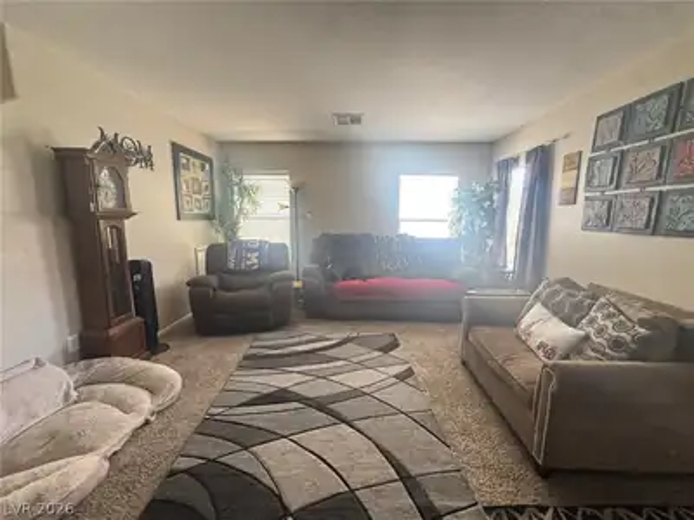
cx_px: 347
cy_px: 260
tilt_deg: -9.7
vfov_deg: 85.7
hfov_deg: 102.1
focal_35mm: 14
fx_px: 281
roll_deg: -1.0
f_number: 2.2
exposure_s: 1/60
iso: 500
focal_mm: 2.22
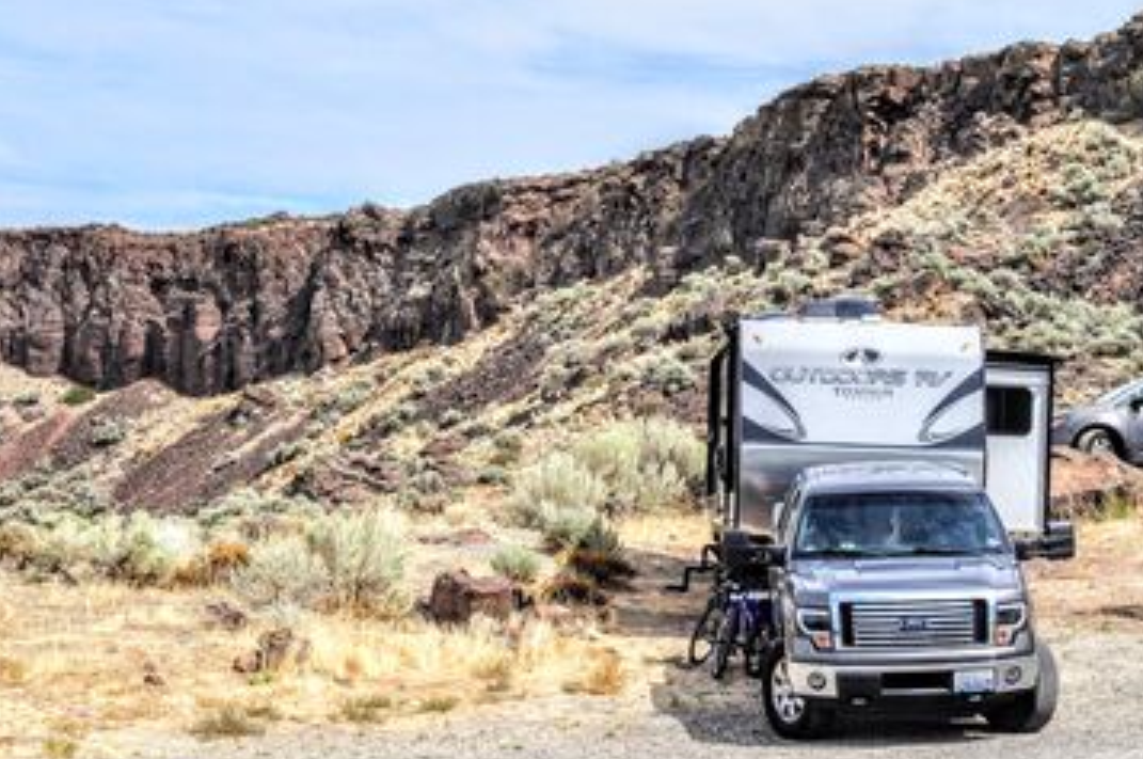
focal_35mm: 93
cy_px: 407
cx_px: 580
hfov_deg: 22.0
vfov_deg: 14.7
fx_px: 2935
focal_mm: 55
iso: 250
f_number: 9
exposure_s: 1/500
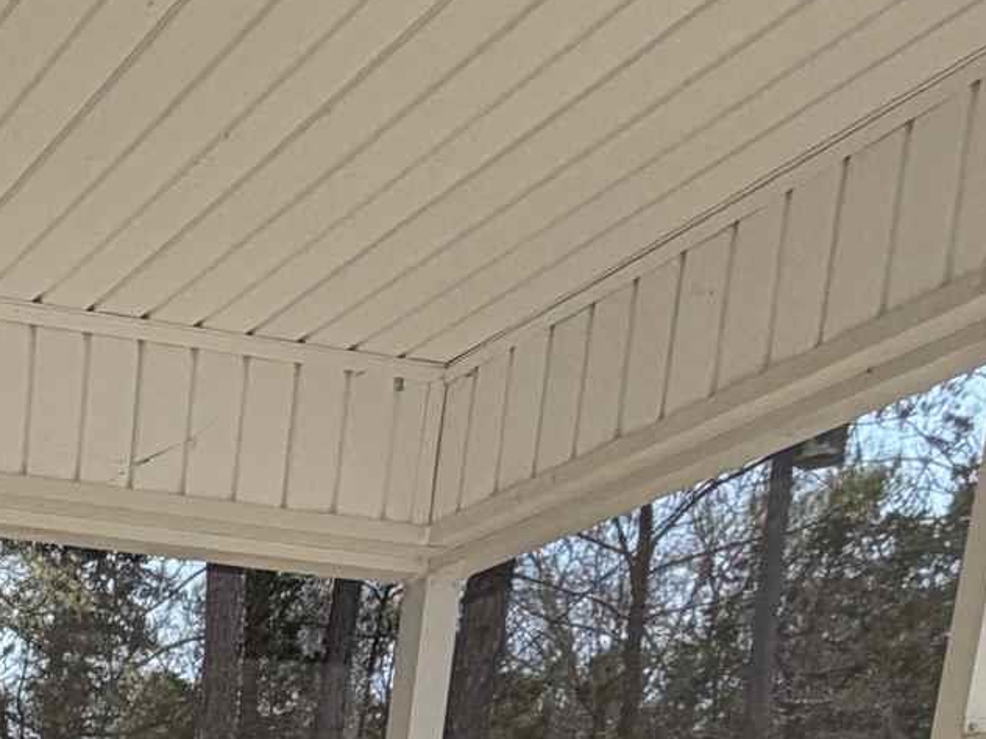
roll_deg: -2.7
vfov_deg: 15.8
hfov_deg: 24.5
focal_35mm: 68
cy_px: 1576
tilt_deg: -14.1
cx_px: -331
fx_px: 1937
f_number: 2.2
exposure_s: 1/770
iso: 40
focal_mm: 2.22
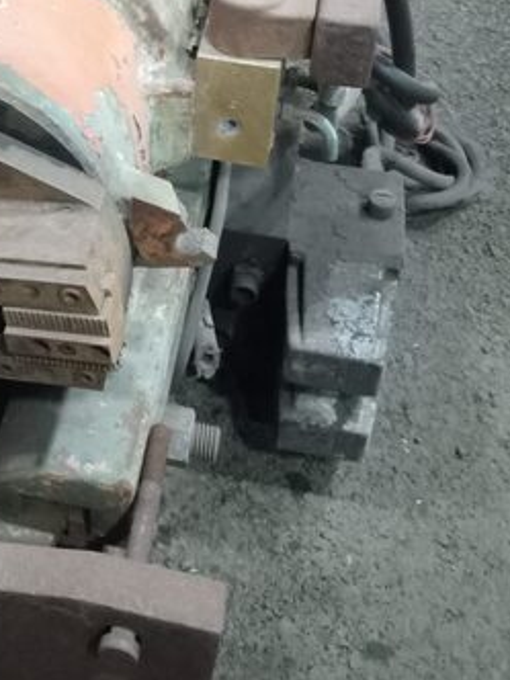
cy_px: 45
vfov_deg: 33.3
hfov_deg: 26.3
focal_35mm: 54
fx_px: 1061
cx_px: 68
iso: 2540
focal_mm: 3.71
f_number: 2.2
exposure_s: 1/30
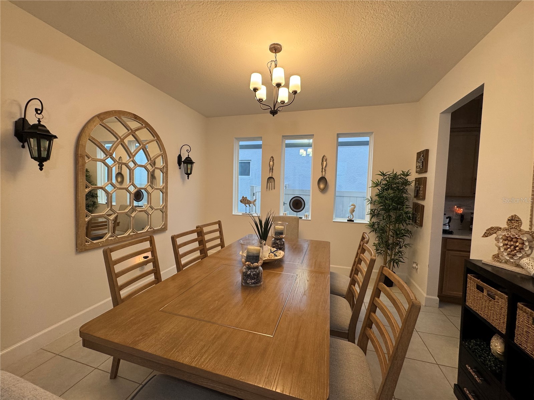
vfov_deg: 85.7
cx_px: 267
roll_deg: -1.6
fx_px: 216
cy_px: 200
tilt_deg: -4.0
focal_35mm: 14
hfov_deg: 102.1
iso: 200
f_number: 2.2
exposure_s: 1/120
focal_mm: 2.22
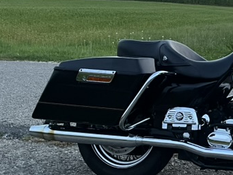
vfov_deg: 18.9
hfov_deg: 23.4
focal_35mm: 78
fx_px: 525
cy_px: 71
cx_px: 260
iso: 160
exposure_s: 1/60
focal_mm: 5.1
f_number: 1.6
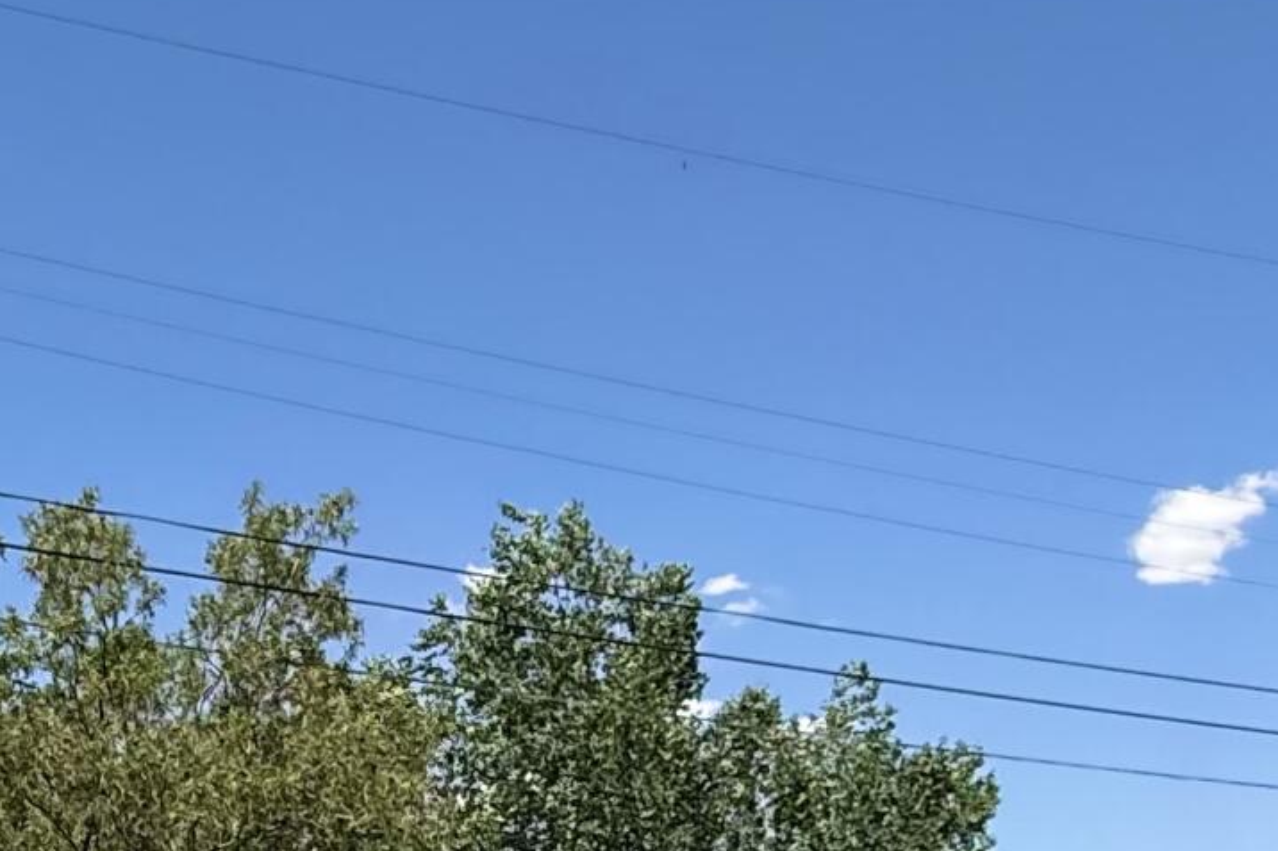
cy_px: 1124
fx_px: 2165
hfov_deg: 30.9
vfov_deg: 20.3
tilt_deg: +1.3
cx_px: 48
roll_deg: -0.2
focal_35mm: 61
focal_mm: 2.22
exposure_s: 1/2506
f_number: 2.2
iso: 50
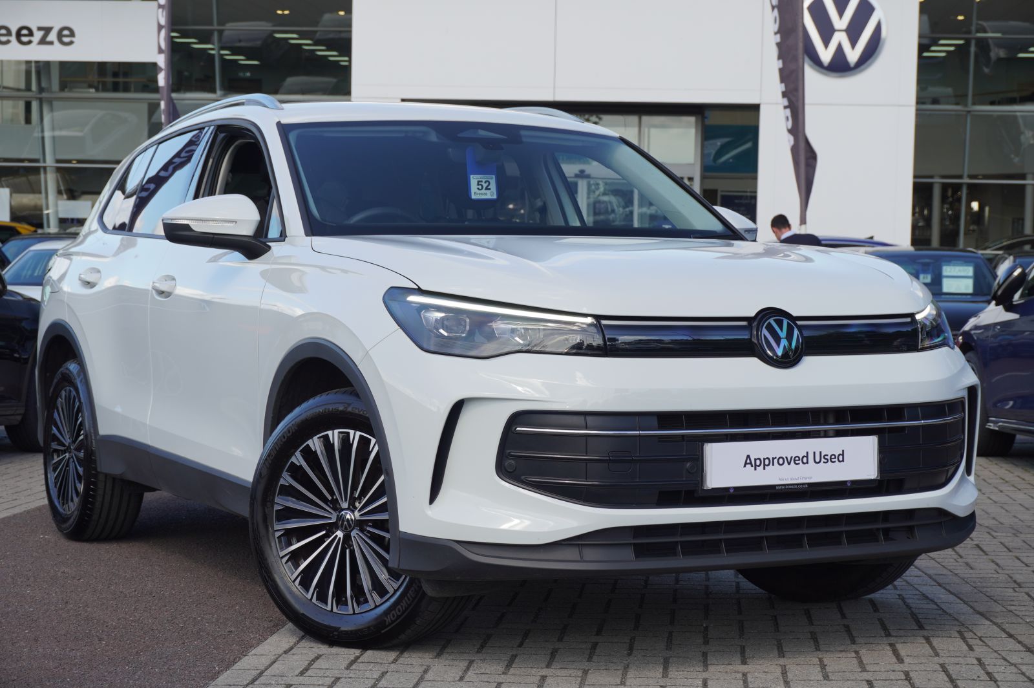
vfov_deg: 20.6
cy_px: 344
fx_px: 1894
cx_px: 517
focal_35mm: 66
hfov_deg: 30.5
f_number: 6.3
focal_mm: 44
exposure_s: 1/100
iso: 100
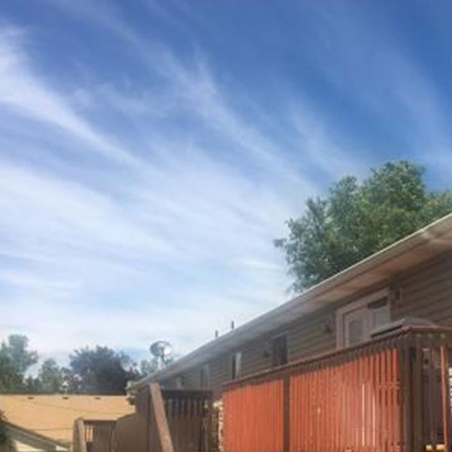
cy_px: 300
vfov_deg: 30.9
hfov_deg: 30.3
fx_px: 813
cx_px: 366
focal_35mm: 55
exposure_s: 1/1748
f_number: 2.2
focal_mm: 4.15
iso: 25
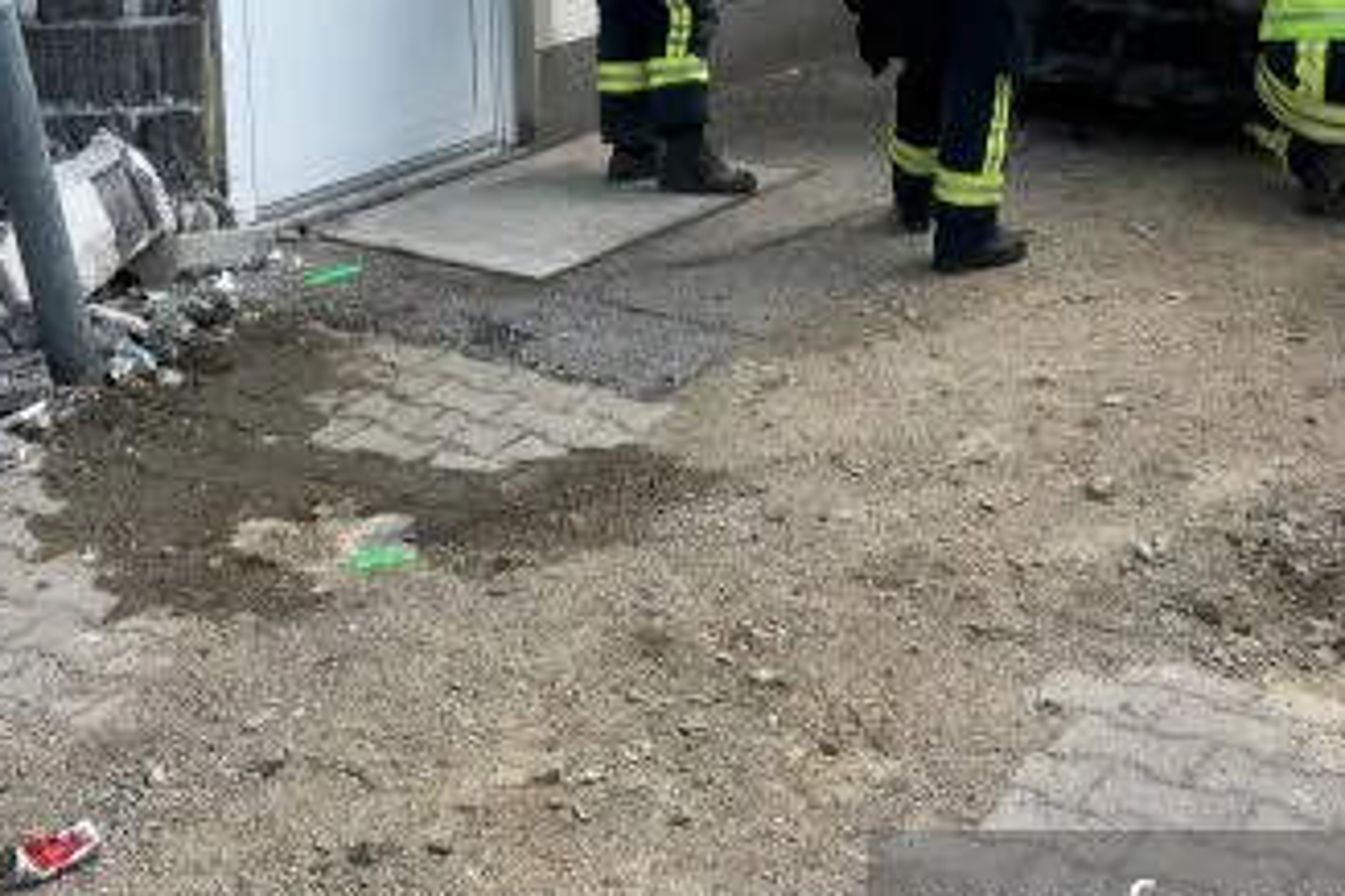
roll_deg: +2.1
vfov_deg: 21.8
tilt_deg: -8.7
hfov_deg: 33.3
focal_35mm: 60
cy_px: 6
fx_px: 2241
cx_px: 522
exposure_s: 1/986
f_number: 2.2
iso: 25
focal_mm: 4.15
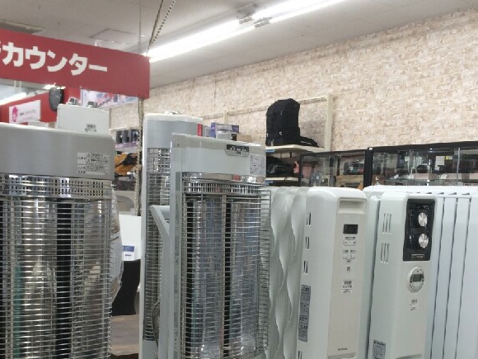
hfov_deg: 42.0
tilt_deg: -8.5
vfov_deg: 31.6
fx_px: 621
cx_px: 204
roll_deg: -2.3
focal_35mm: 45
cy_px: 273
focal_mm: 4.15
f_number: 2.2
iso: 40
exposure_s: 1/60
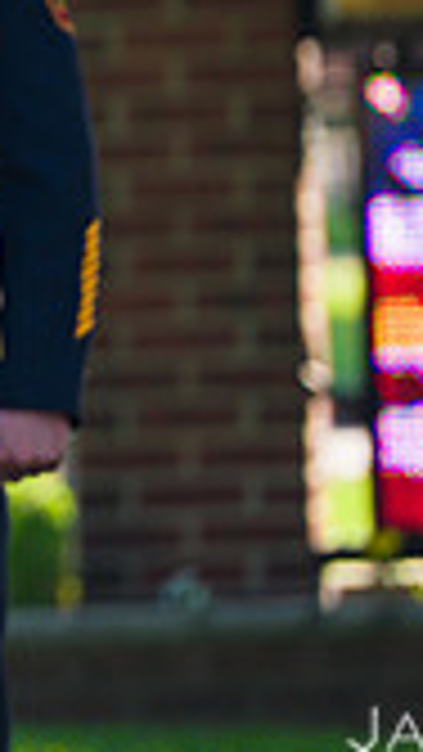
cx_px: -526
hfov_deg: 1.7
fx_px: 14529
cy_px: -18
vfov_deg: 3.0
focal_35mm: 729
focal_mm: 200
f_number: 3.2
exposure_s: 1/800
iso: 200
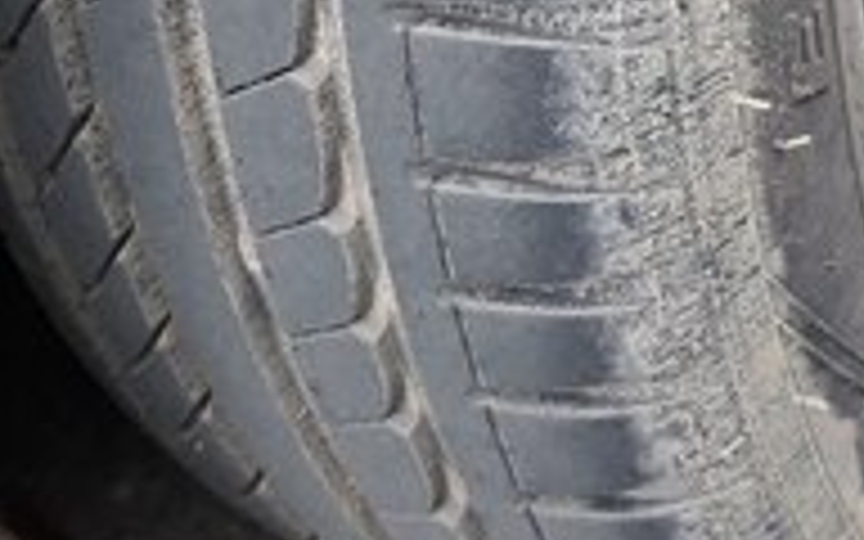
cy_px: -189
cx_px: 544
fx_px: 1742
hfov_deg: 27.7
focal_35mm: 74
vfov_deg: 16.5
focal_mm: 3.6
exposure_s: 1/100
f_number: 1.9
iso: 50
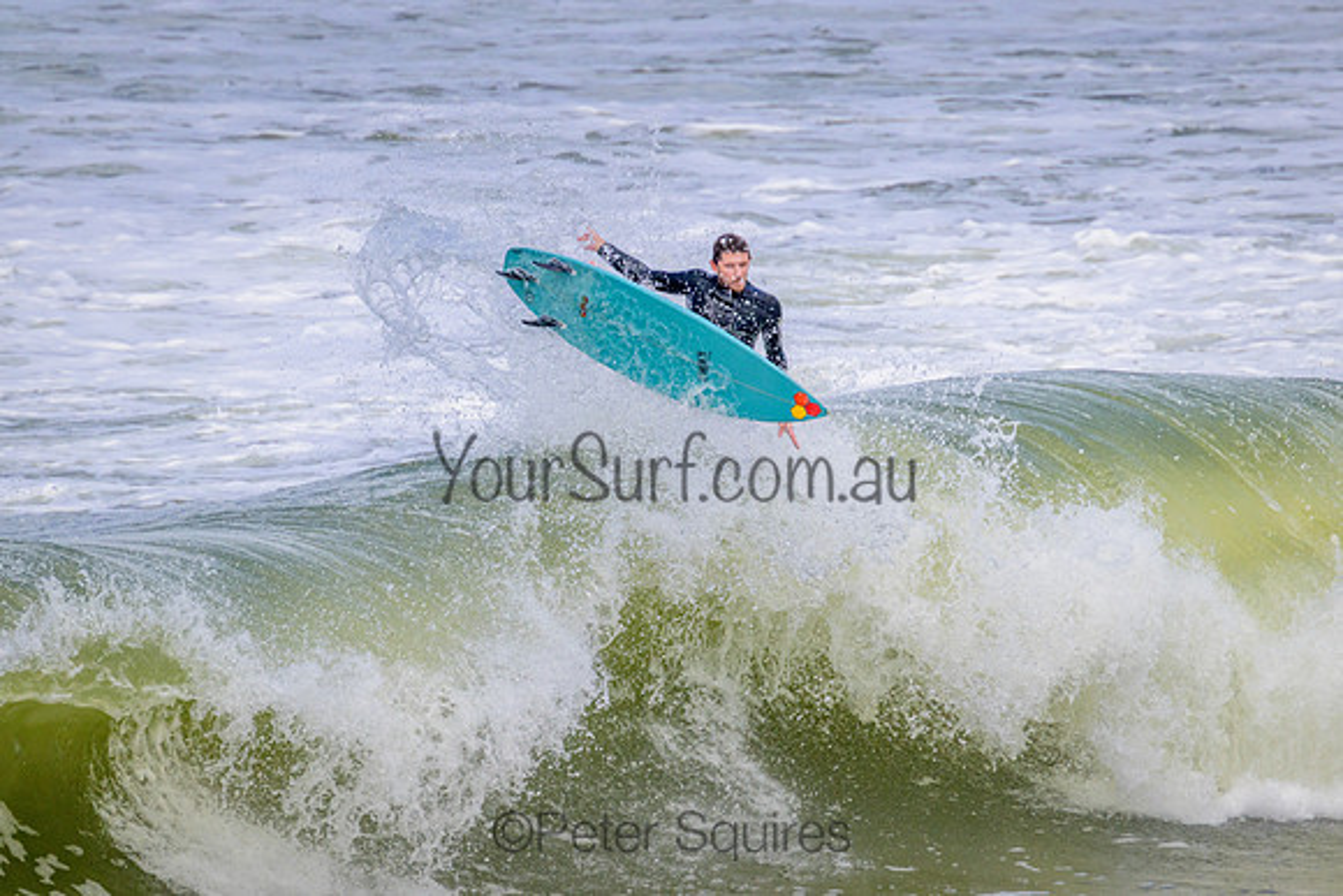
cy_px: 446
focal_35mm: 886
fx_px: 33066
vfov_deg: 1.6
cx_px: 744
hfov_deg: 2.3
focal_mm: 800
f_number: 11
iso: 800
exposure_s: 1/2000
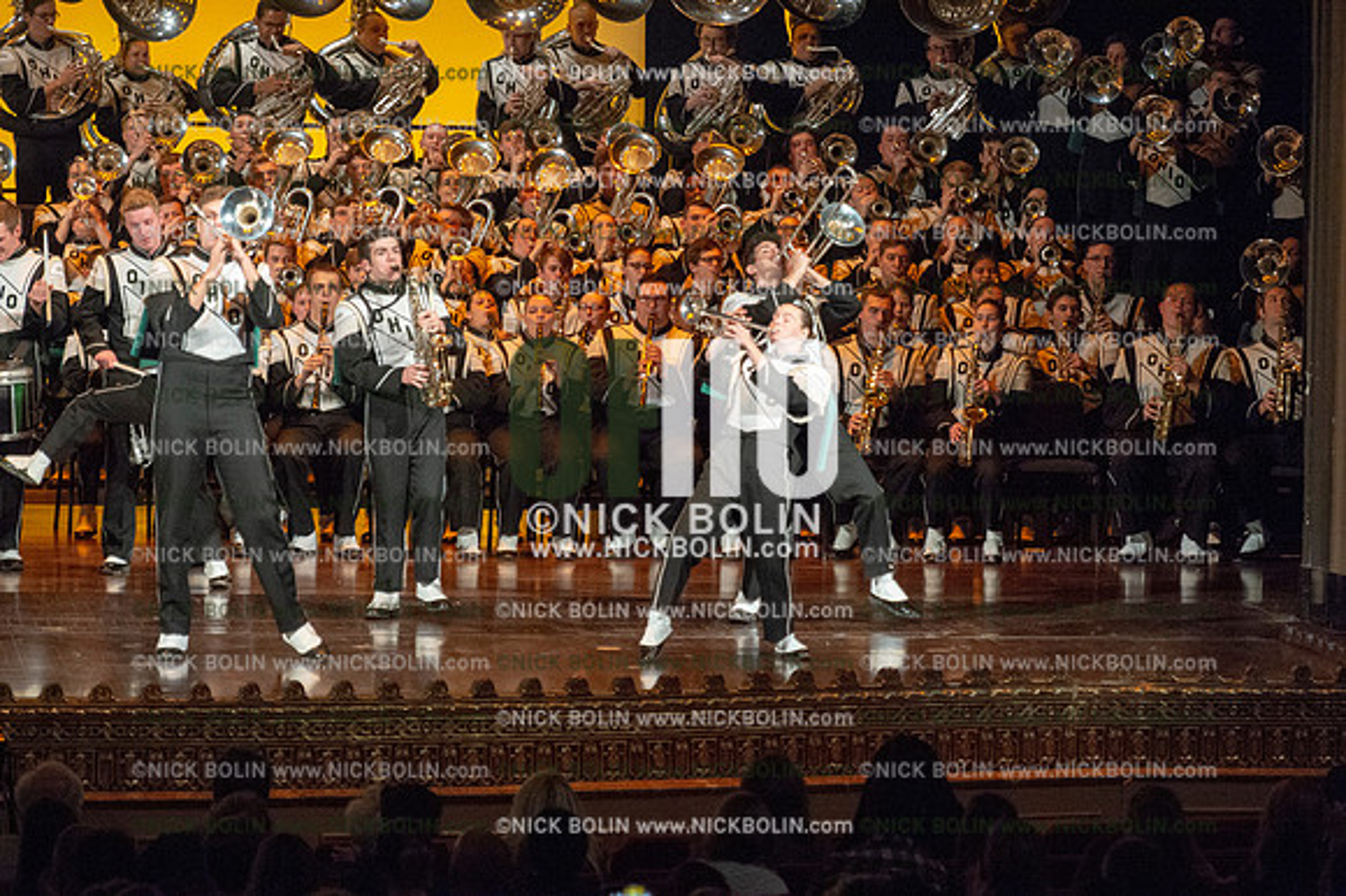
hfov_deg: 10.8
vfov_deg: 7.2
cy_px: 448
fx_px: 7100
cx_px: 673
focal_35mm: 190
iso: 8000
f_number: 5.6
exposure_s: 1/320
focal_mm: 190
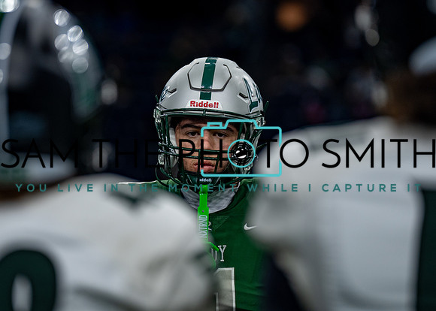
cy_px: 109
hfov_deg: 9.1
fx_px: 2752
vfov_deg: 6.5
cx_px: 172
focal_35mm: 222
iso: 640
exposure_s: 1/500
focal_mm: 159
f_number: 2.8
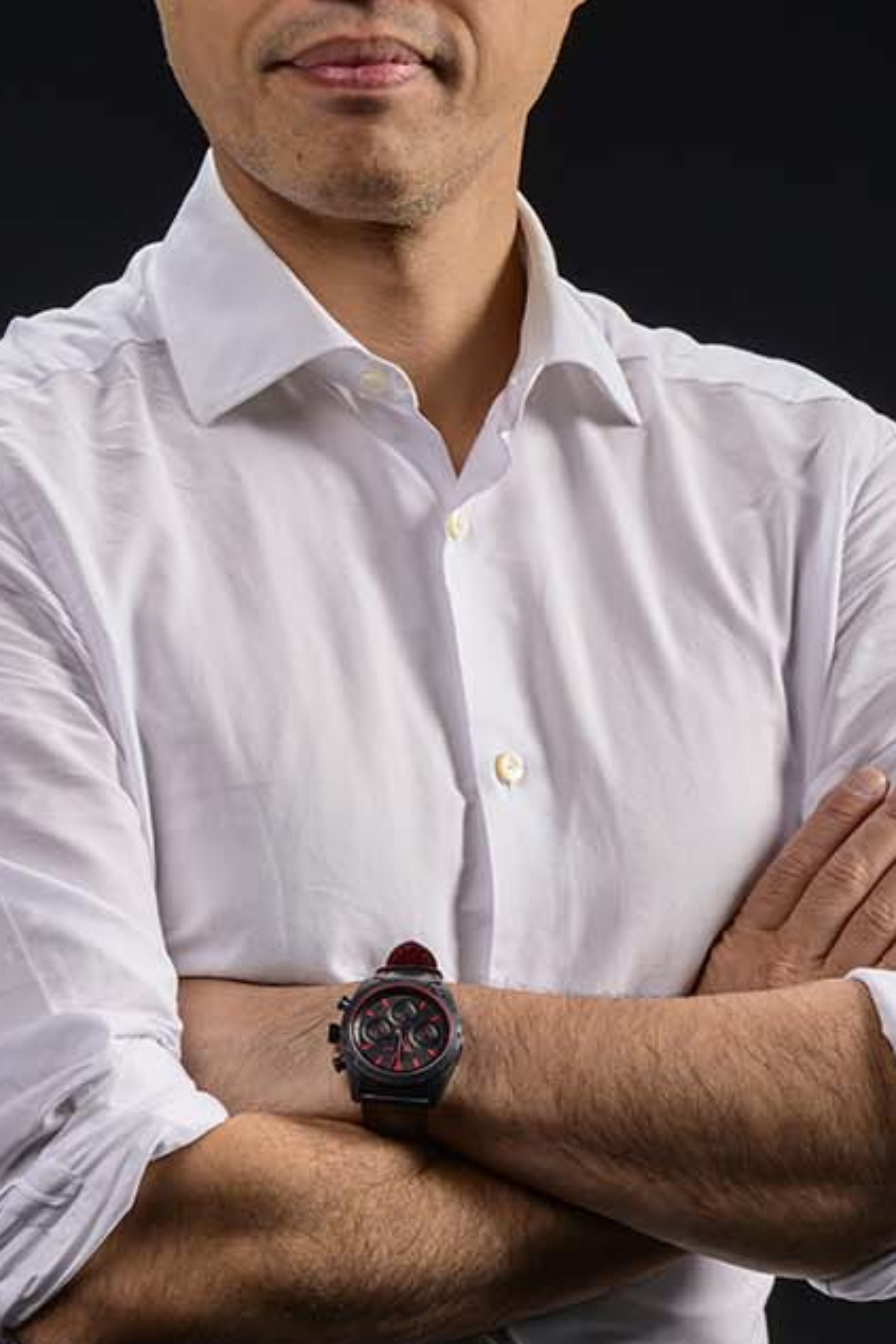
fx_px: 7201
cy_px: 846
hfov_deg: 7.1
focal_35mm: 193
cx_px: 665
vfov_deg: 10.6
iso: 500
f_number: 8
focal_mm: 85
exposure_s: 1/200
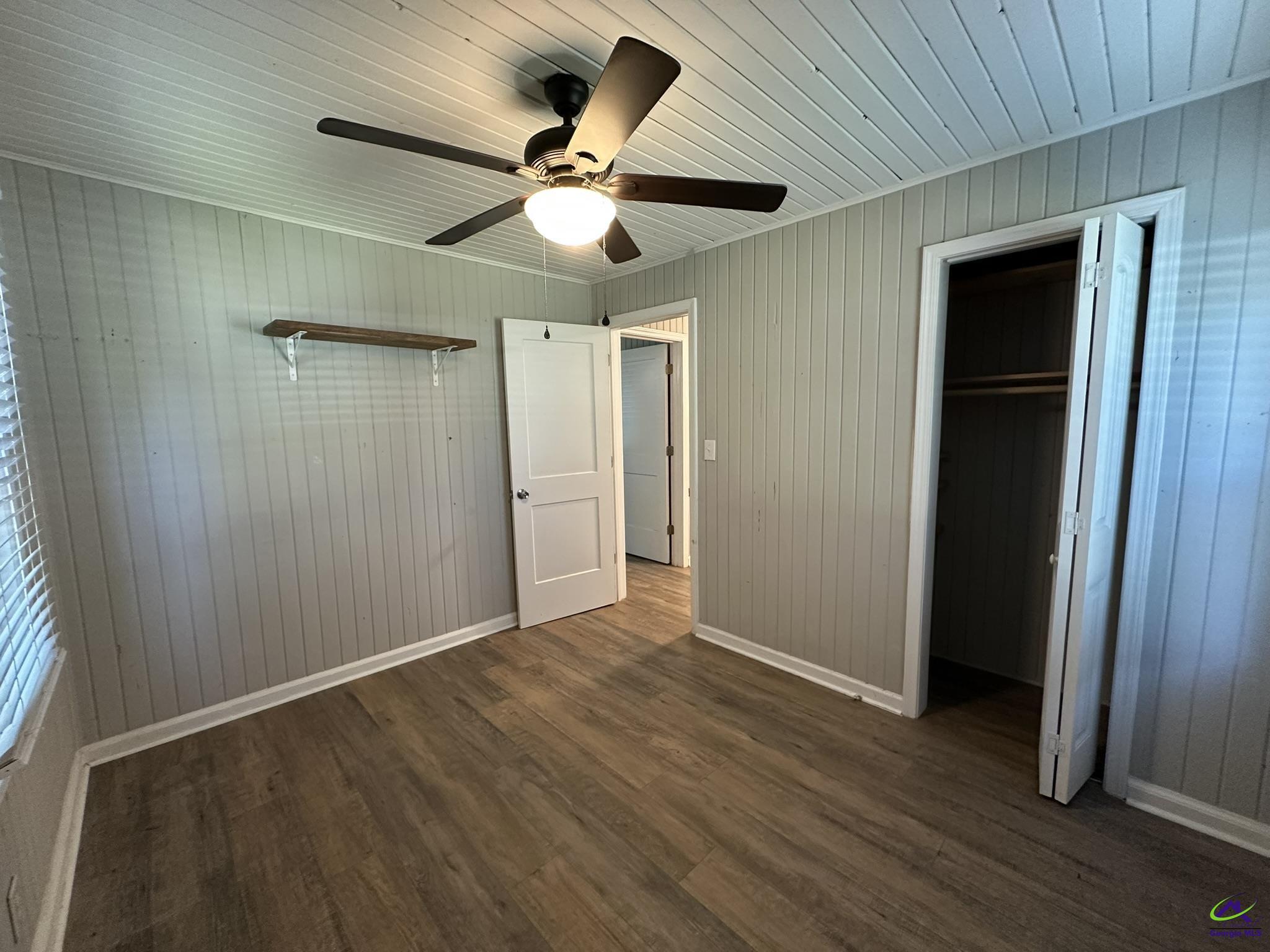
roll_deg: +0.2
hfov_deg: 102.1
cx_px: 635
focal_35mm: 14
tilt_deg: -6.5
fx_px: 514
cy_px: 476
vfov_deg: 85.7
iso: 320
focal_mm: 2.22
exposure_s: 1/60
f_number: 2.2
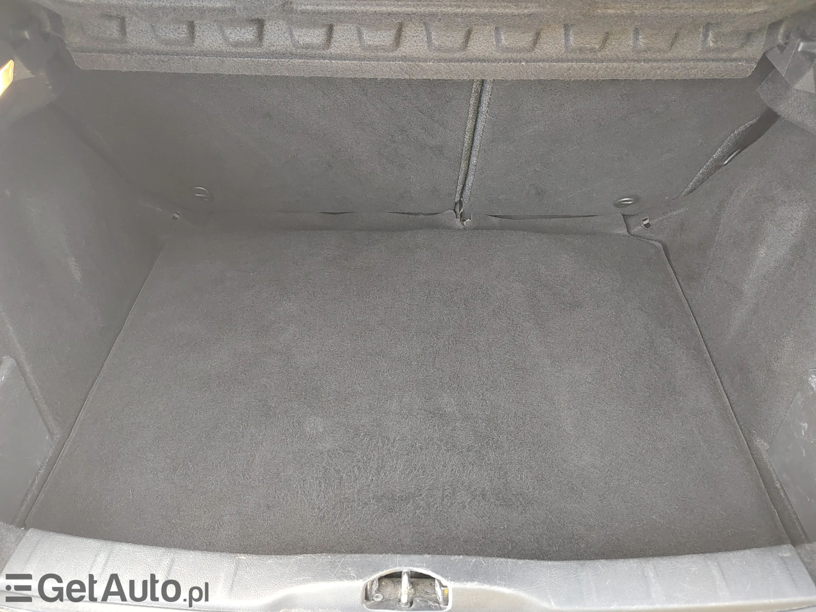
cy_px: 306
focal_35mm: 23
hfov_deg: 73.9
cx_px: 408
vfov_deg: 58.9
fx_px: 542
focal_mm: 5.56
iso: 255
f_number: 1.8
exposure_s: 1/50
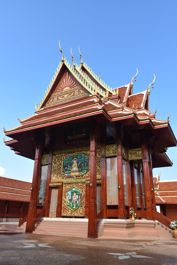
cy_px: 132
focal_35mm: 27
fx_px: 199
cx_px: 88
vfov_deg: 67.4
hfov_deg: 47.9
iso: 280
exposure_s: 1/250
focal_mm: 18
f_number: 8
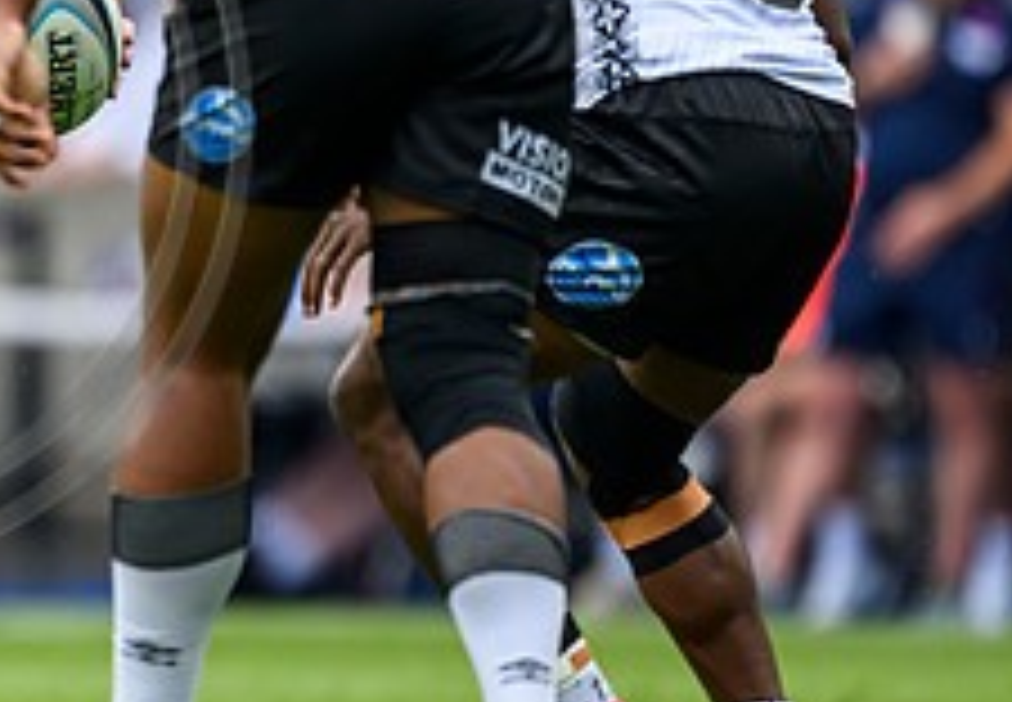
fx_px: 46275
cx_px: -57
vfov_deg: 0.9
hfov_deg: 1.3
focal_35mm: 1626
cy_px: 159
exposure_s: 1/1600
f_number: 4
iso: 500
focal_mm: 560
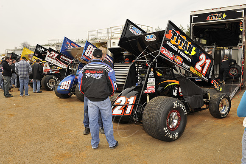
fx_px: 212
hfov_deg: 60.3
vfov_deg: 42.3
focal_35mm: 31
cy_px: 82
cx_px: 123
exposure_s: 1/250
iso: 250
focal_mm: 31
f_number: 10
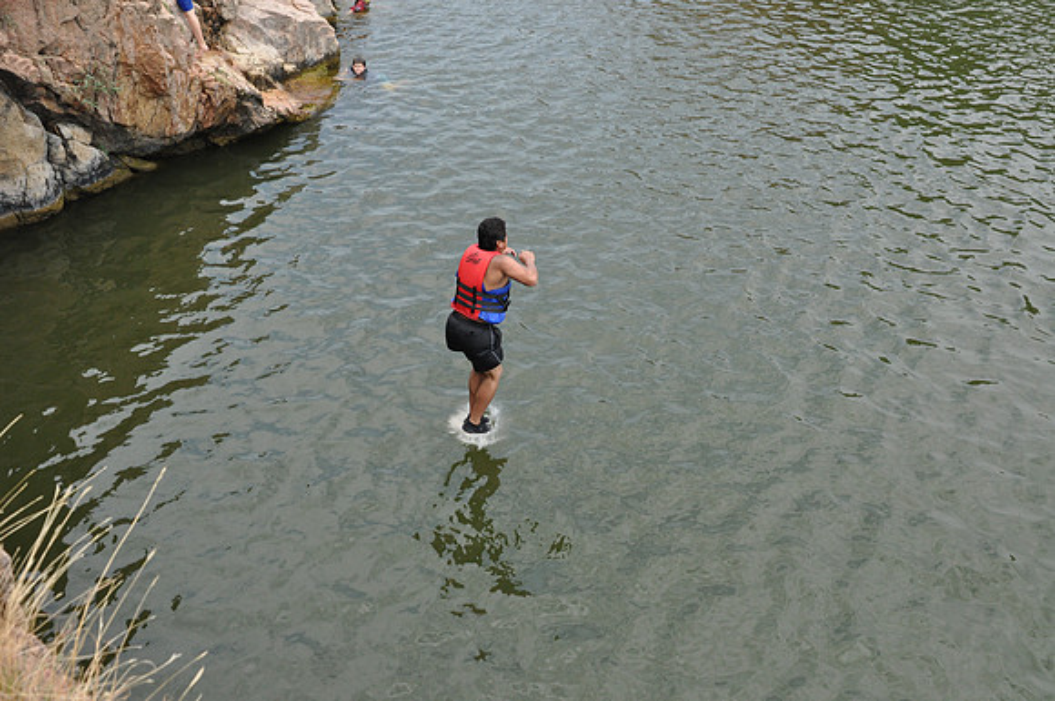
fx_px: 1054
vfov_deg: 36.8
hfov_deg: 53.2
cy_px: 350
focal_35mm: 36
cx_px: 528
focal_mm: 24
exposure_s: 1/1600
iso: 640
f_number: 6.3
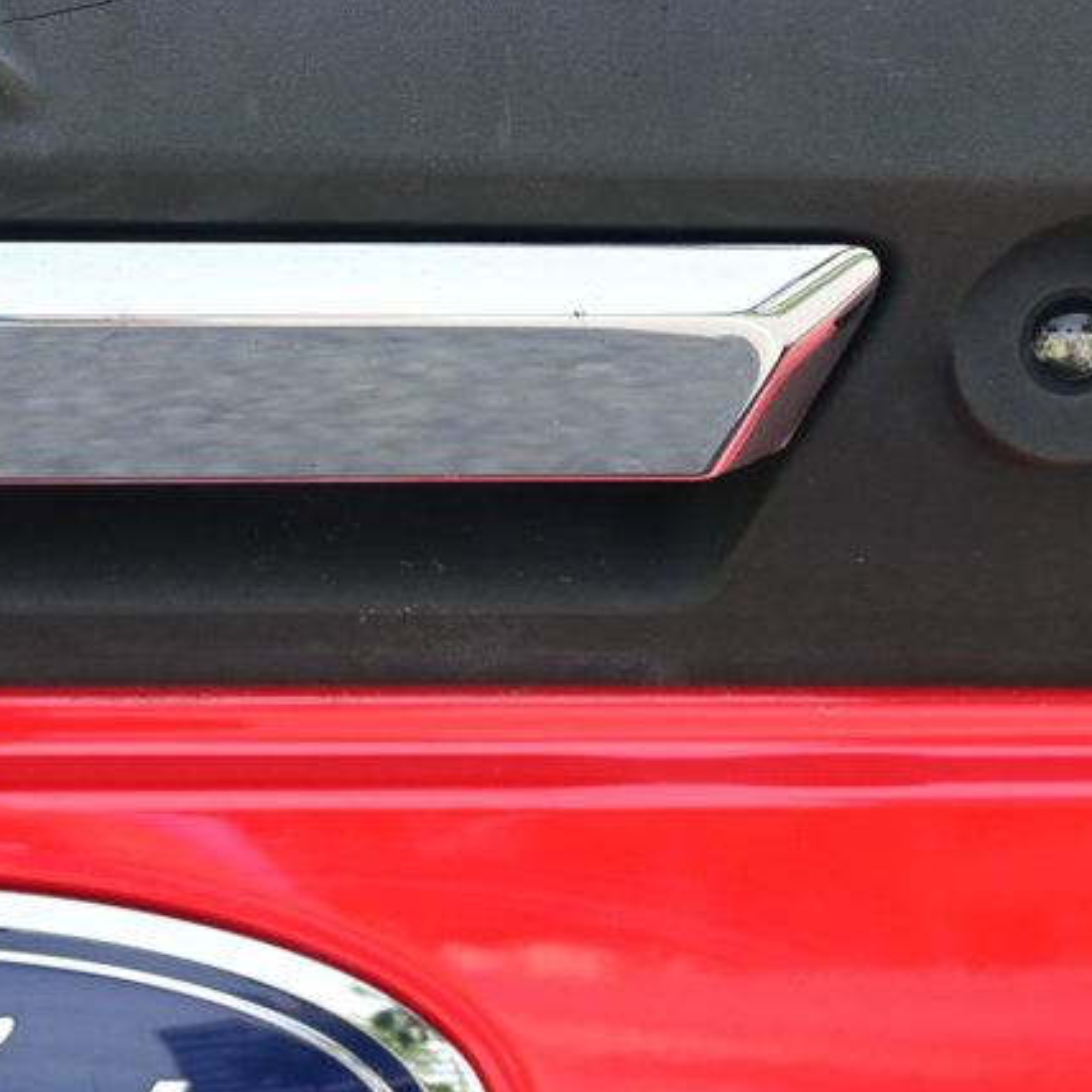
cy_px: 577
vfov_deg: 14.6
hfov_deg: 14.5
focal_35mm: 119
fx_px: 4248
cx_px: 176
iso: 100
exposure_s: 1/125
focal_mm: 39
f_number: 5.6
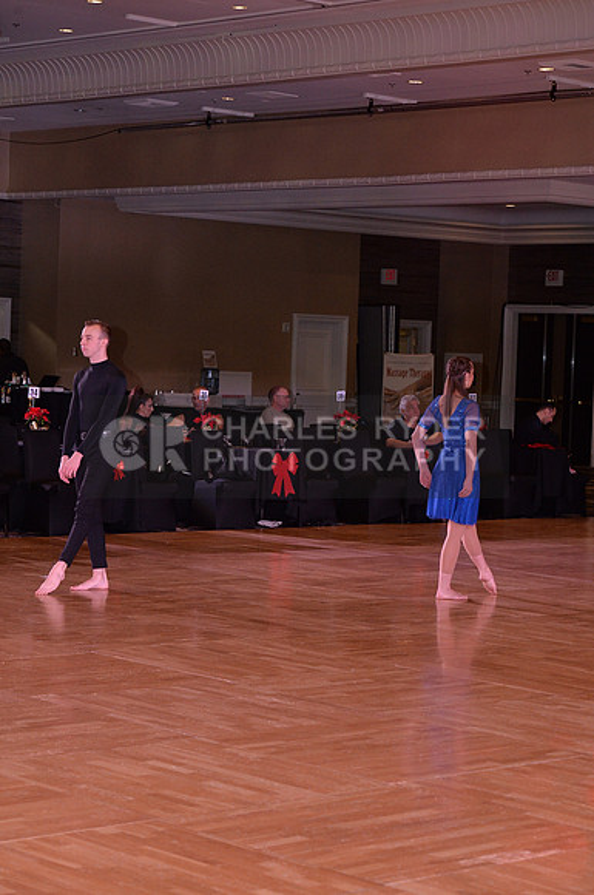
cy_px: 448
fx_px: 2284
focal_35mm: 92
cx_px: 297
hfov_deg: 14.8
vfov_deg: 22.2
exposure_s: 1/250
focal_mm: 92
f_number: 6.3
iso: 2000
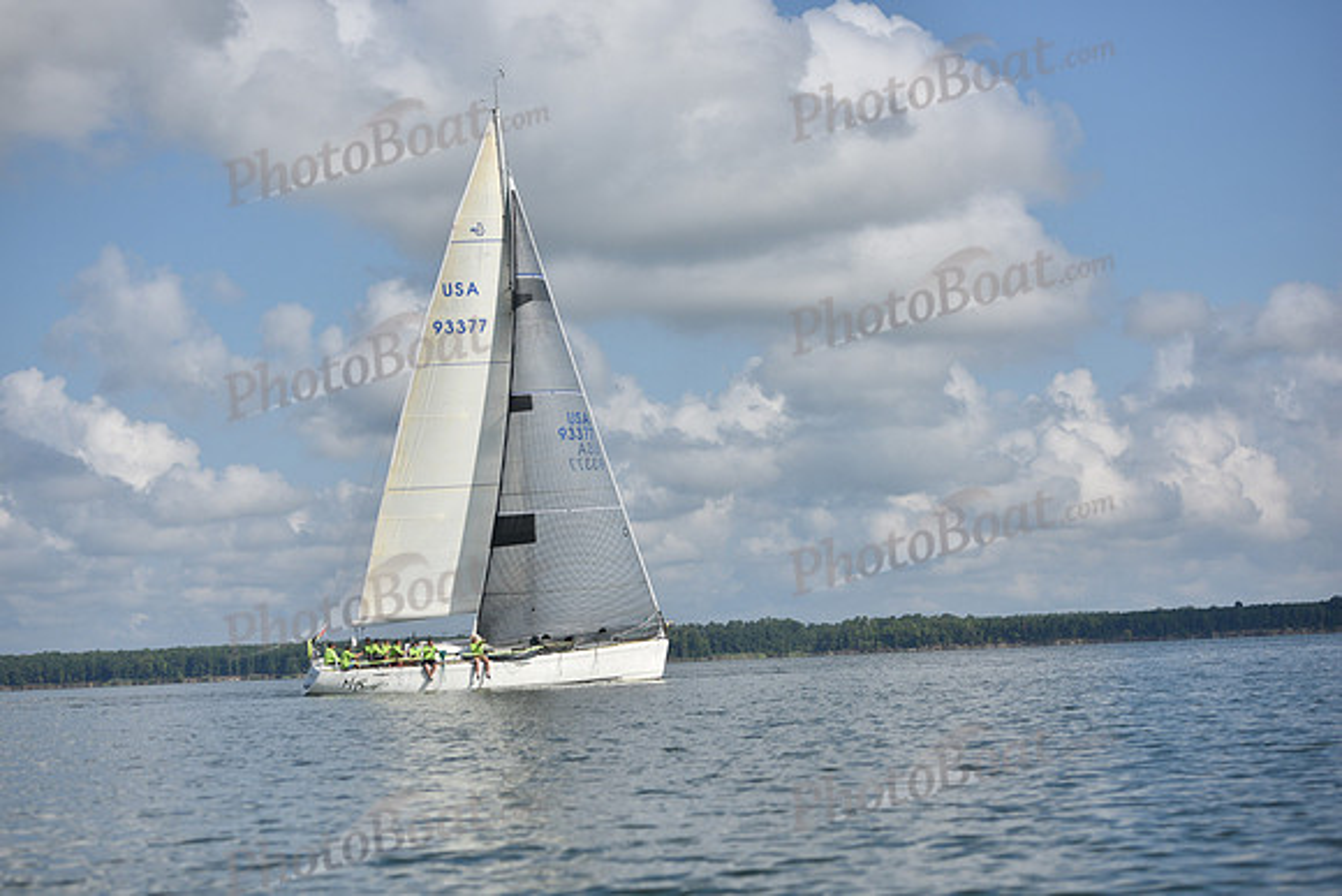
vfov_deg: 19.5
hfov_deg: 28.8
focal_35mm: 70
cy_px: 448
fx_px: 2610
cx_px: 671
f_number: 3.5
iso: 320
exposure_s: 1/8000
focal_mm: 70
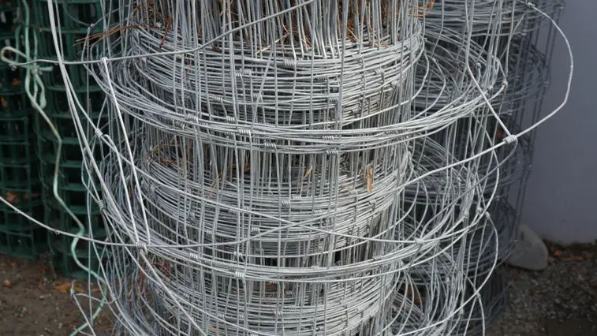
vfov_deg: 20.3
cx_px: 295
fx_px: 934
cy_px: 245
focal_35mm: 59
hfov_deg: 35.4
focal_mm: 20
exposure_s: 1/200
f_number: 5.6
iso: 200
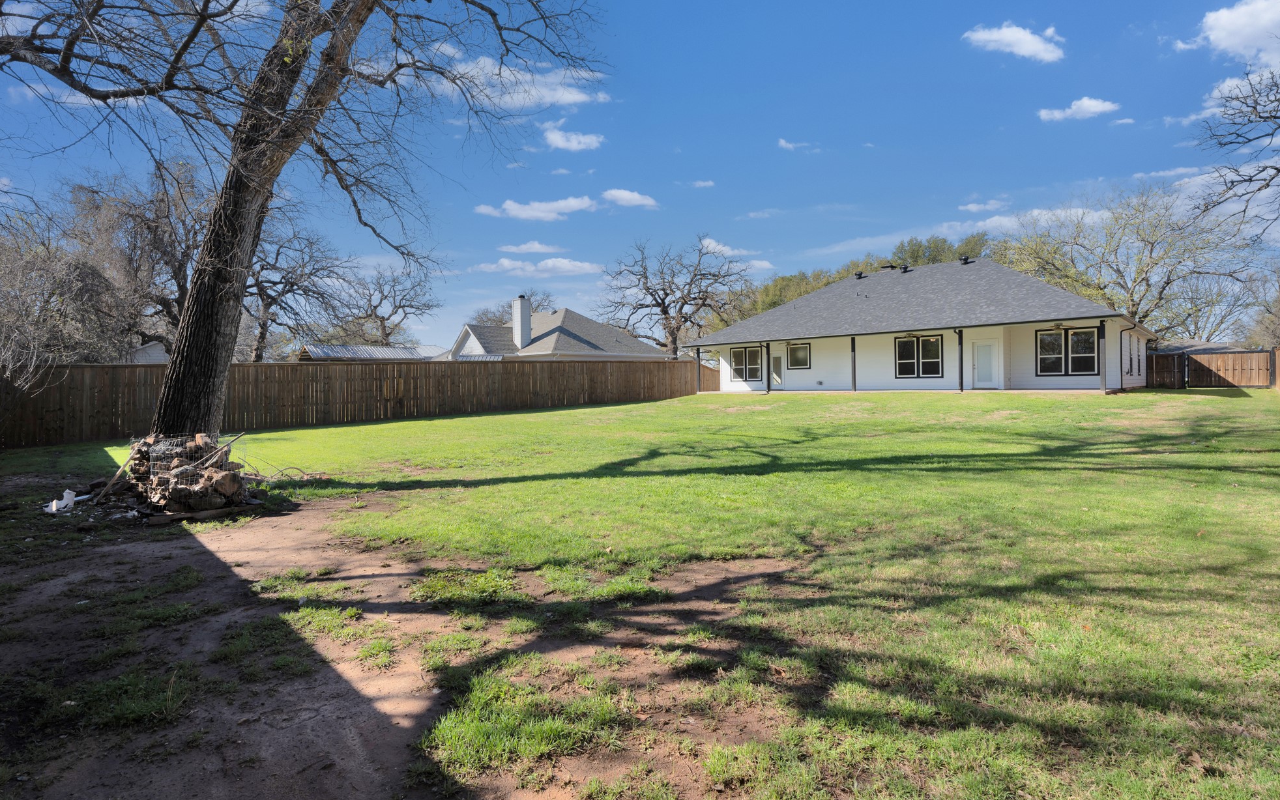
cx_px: 630
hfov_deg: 94.3
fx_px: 593
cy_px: 392
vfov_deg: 68.0
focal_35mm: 17
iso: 160
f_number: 9
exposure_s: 1/200
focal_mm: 16
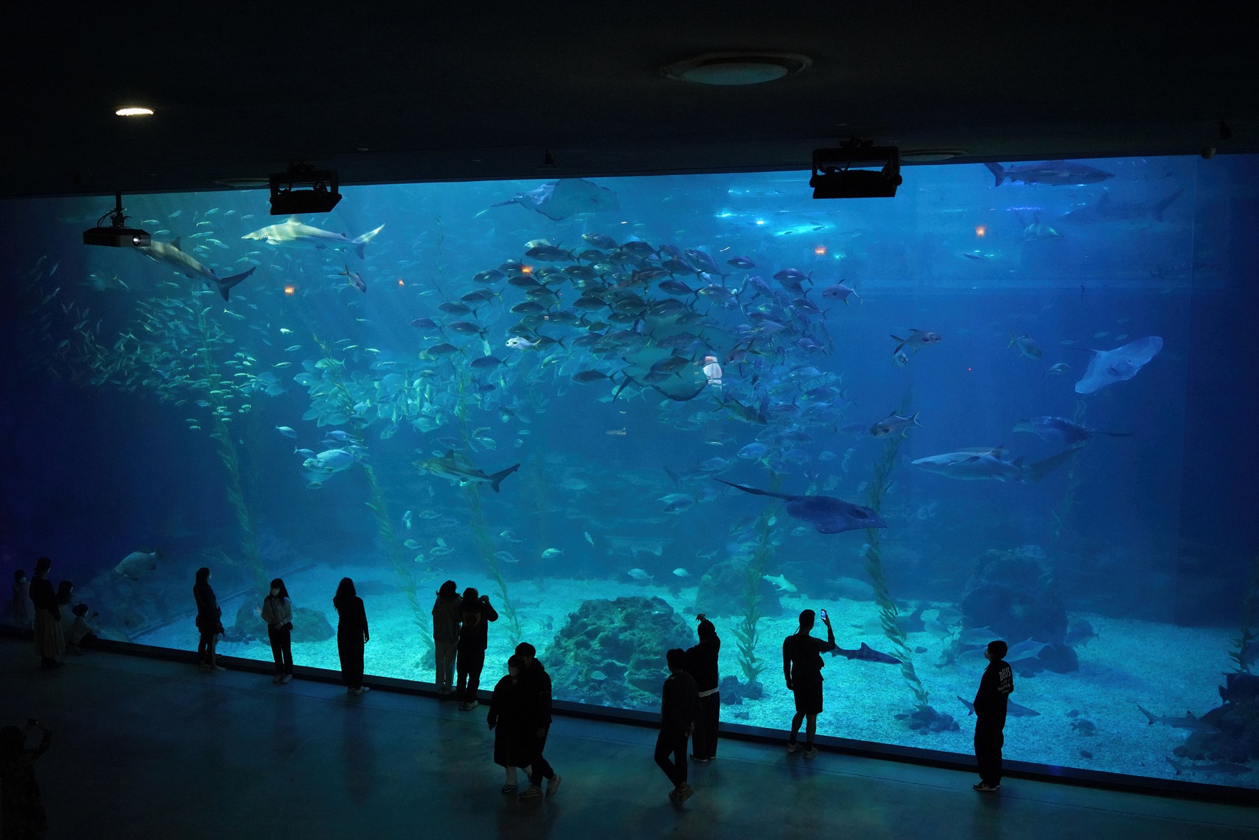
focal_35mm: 35
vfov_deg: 37.9
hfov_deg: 54.4
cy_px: 420
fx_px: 1224
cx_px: 630
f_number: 5
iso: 10000
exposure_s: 1/100
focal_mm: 35
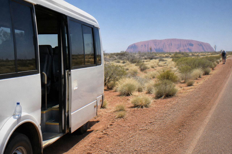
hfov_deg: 51.9
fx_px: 238
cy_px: 77
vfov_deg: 35.9
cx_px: 116
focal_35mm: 37
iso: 200
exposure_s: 1/400
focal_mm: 37
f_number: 5
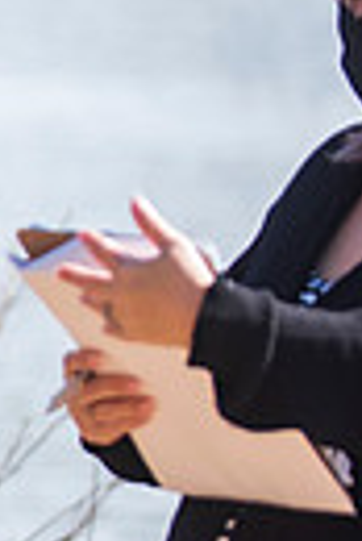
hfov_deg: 2.8
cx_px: -795
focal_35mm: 491
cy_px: 135
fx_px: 7386
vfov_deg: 4.2
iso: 100
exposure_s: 1/640
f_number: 2.8
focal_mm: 110
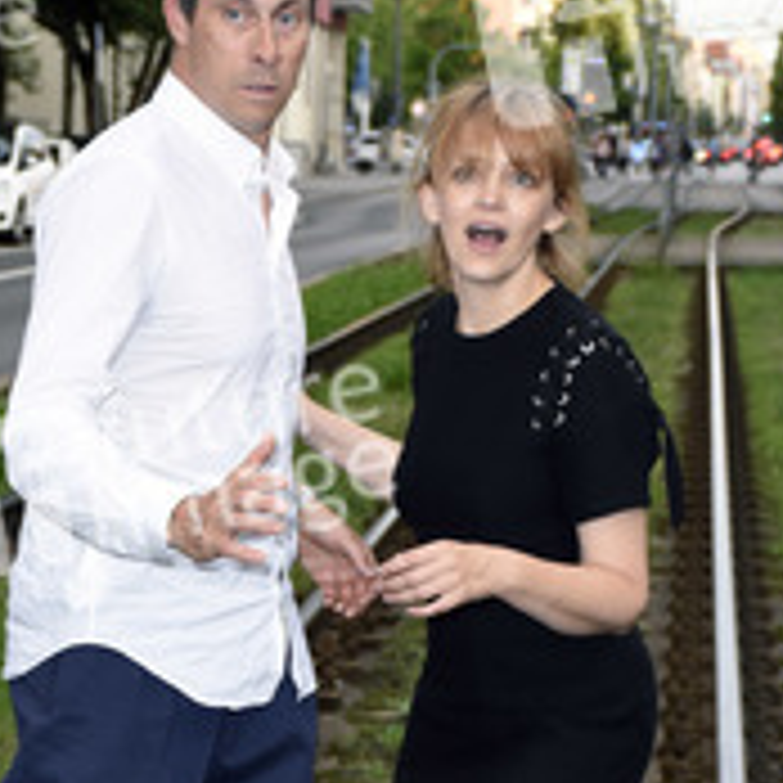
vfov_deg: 11.4
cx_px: 297
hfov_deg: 11.5
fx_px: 3890
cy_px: 698
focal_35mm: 152
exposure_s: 1/160
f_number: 6.3
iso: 1000
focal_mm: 52
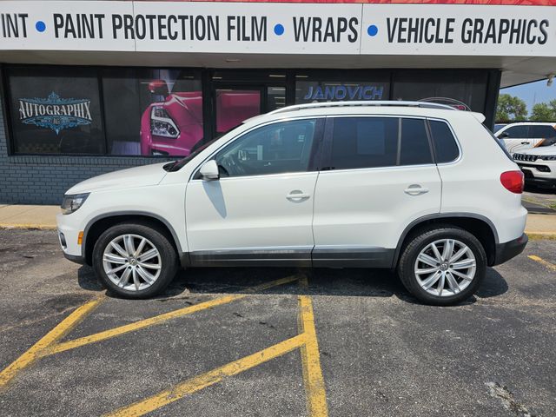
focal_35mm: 23
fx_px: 369
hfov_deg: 73.9
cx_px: 278
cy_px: 208
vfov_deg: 58.9
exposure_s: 1/1297
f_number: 1.7
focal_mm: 6.3
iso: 10
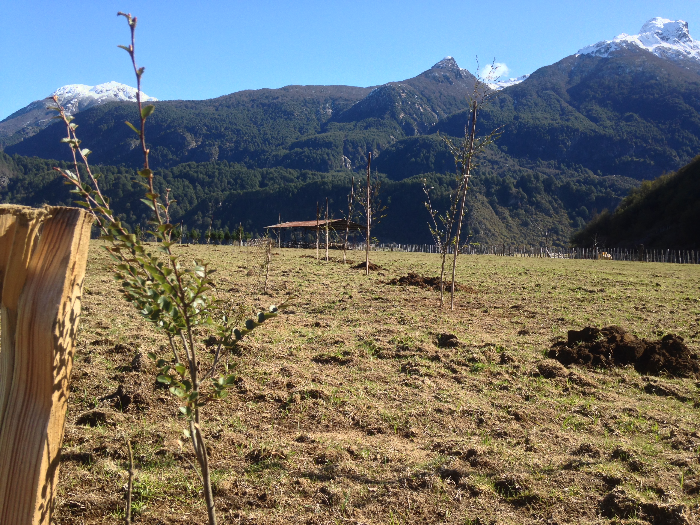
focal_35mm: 33
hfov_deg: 55.4
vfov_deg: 42.9
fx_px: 667
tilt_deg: -0.2
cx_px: 350
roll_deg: -1.7
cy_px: 262
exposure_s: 1/753
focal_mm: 4.12
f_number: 2.4
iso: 50
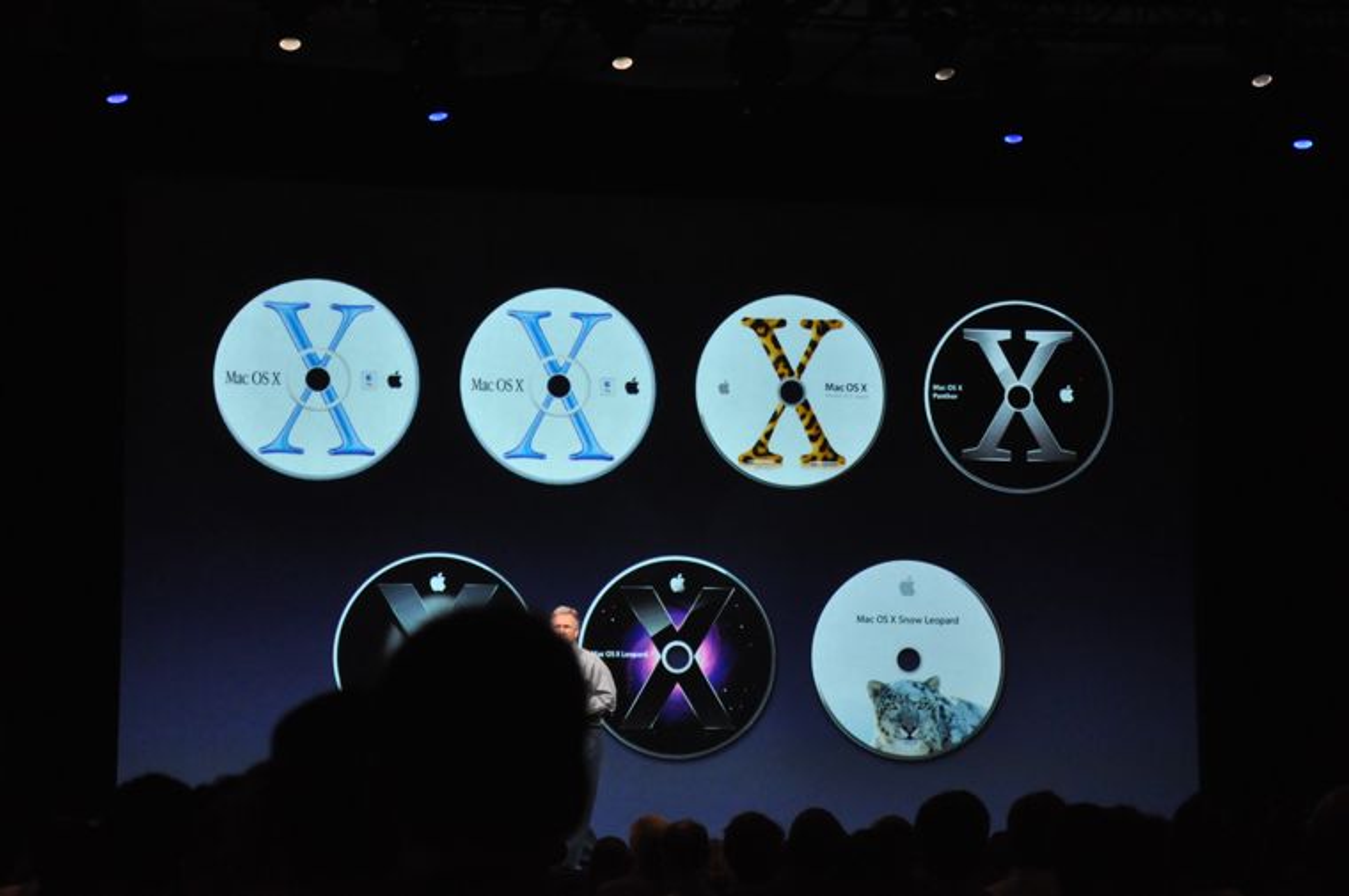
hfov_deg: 21.9
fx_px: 3481
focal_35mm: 93
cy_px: 448
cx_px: 674
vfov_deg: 14.7
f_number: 5.3
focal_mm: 62
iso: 1600
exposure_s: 1/100
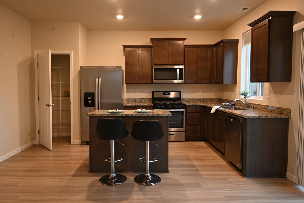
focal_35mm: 27
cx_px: 147
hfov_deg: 68.3
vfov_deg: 48.7
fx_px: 224
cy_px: 102
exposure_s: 1/60
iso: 1100
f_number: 4.2
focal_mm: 17
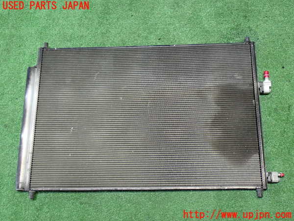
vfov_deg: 30.9
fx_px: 399
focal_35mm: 47
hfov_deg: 40.4
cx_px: 147
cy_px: 110
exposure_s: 1/40
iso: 800
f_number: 3.1
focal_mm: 8.4
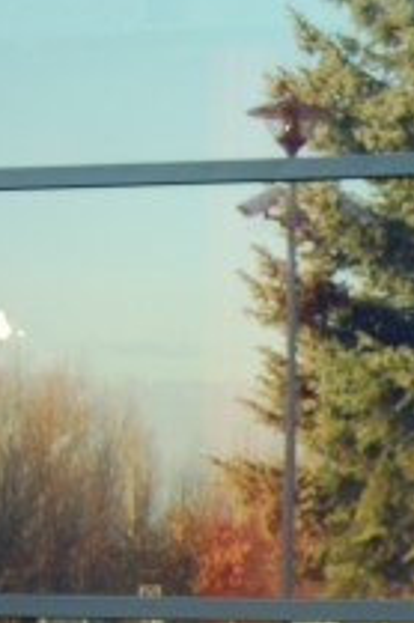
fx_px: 3179
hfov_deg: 6.8
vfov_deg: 11.1
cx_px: 1176
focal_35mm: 184
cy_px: 623
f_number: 4.5
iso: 200
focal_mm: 32
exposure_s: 1/125
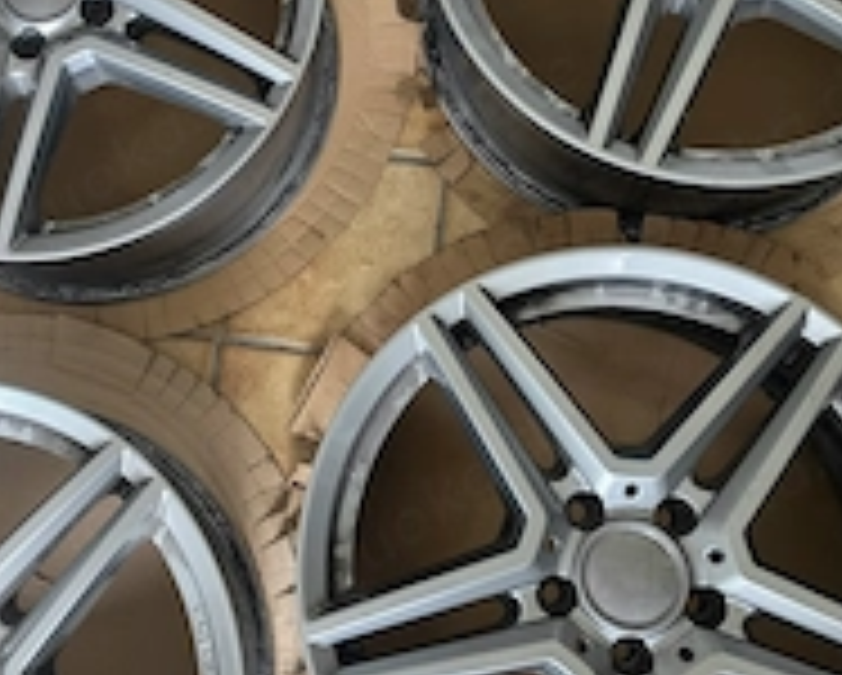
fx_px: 1197
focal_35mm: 48
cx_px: 302
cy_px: 220
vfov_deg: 31.2
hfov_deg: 38.4
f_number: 1.4
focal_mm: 6.5
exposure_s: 1/101
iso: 200
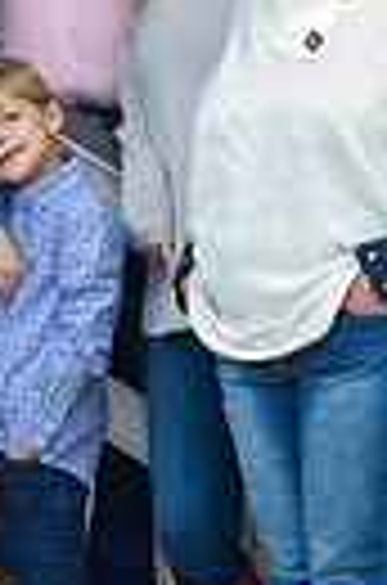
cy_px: 284
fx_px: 4766
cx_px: 65
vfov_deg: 7.0
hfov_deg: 4.6
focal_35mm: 294
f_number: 4.5
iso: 160
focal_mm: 85
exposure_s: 1/100
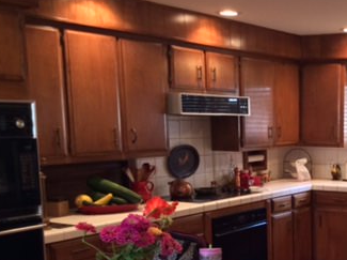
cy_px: 224
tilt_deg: -9.6
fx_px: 631
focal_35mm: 63
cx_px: 326
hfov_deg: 29.2
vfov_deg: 22.8
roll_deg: +0.2
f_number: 2.4
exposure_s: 1/24
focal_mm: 3.3
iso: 125
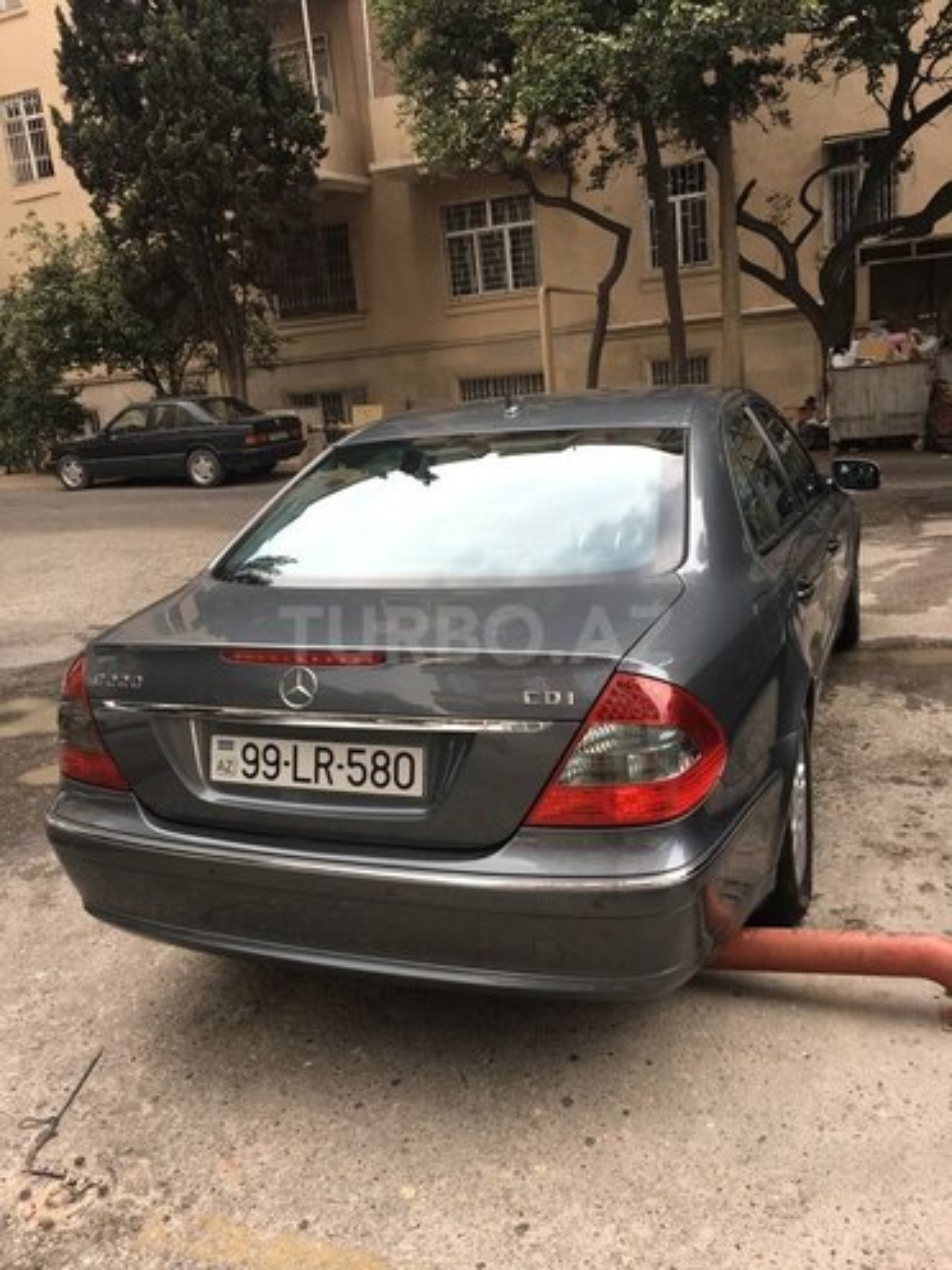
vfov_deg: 61.7
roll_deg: +5.1
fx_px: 1063
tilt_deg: -13.6
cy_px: 635
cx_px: 476
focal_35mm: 29
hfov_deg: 48.2
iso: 32
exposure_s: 1/100
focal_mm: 4.15
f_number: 2.2
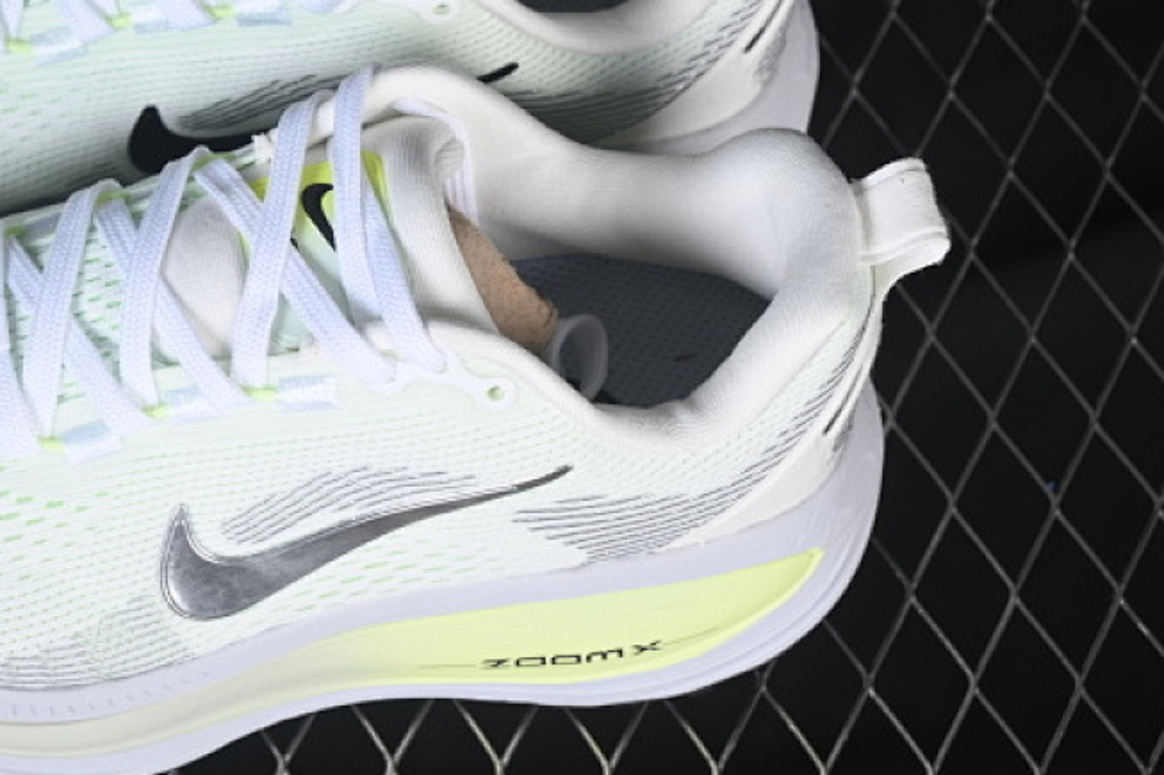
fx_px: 4008
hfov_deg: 16.4
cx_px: 264
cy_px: 249
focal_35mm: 124
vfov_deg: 11.0
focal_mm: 50
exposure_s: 1/100
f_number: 7.1
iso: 160
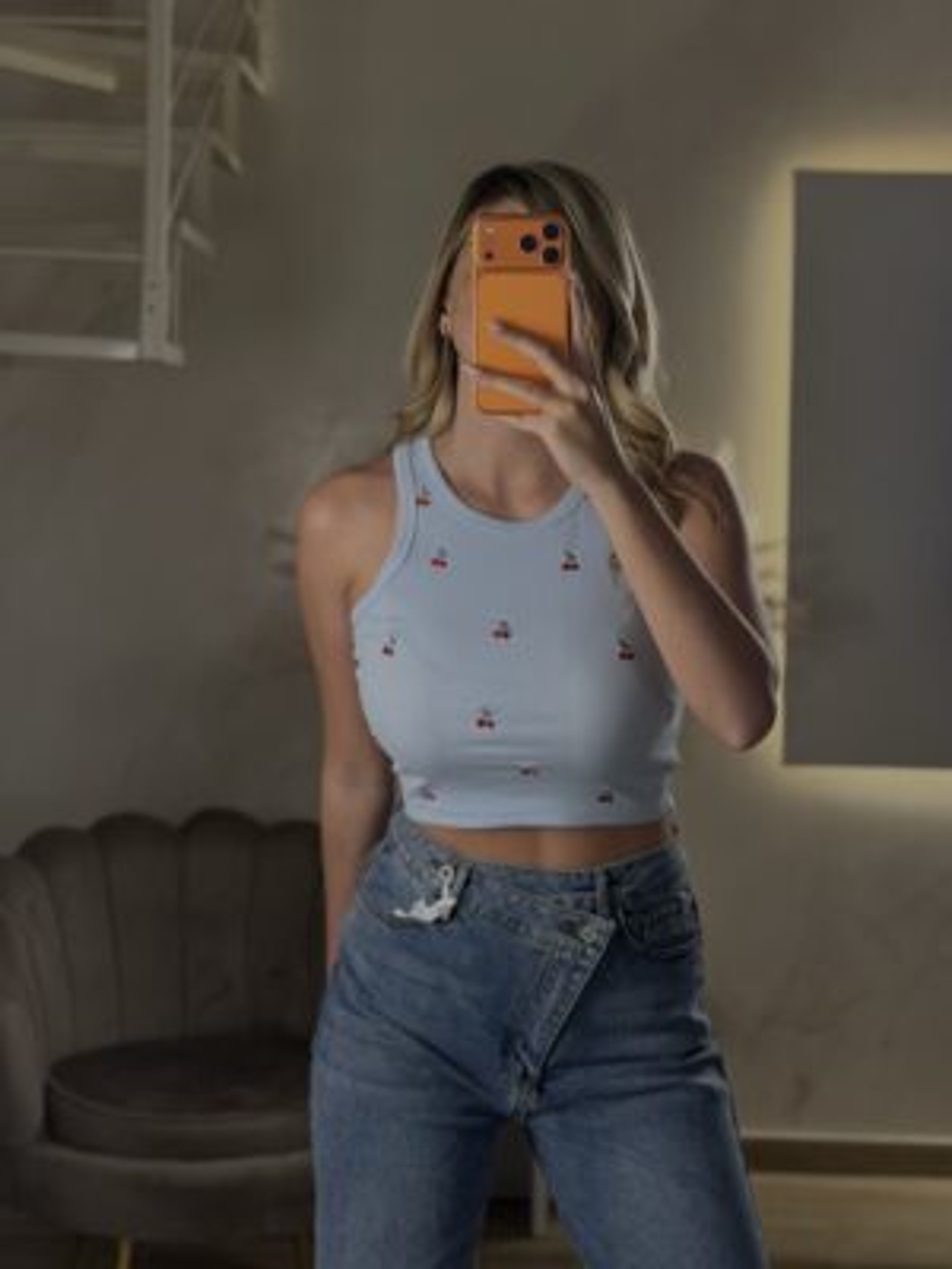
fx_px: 1760
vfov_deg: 39.7
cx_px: 476
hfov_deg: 30.3
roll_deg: -1.0
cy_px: 634
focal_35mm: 48
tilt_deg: -9.4
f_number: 1.78
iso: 80
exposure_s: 1/100
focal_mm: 6.76
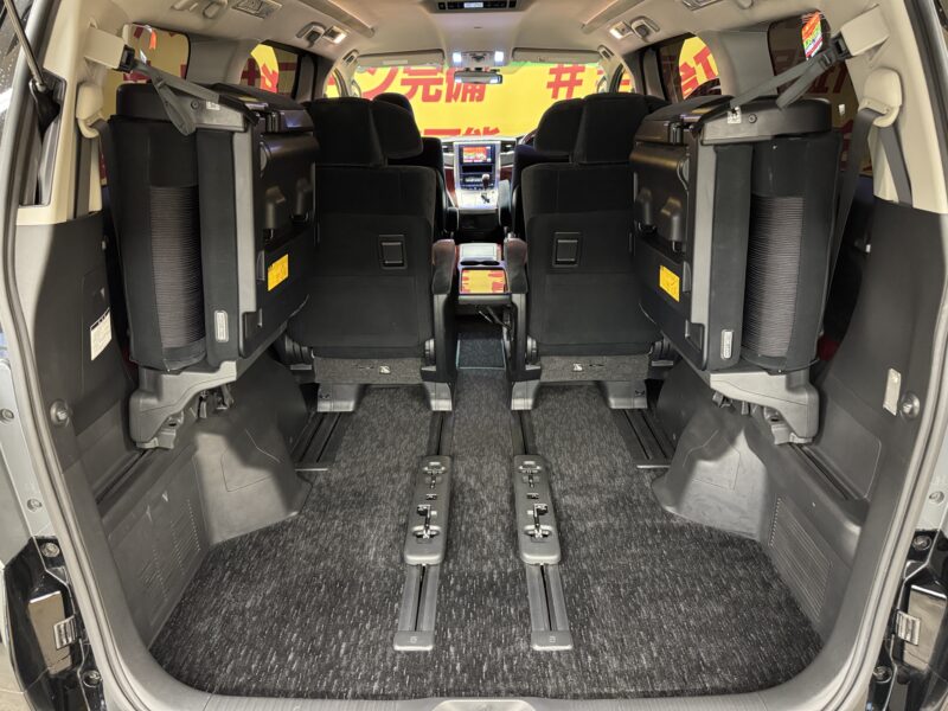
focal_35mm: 24
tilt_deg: -22.8
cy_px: 356
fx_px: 657
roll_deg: +1.1
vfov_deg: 56.8
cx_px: 474
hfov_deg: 71.6
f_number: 1.78
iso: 1000
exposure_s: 1/33
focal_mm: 6.76
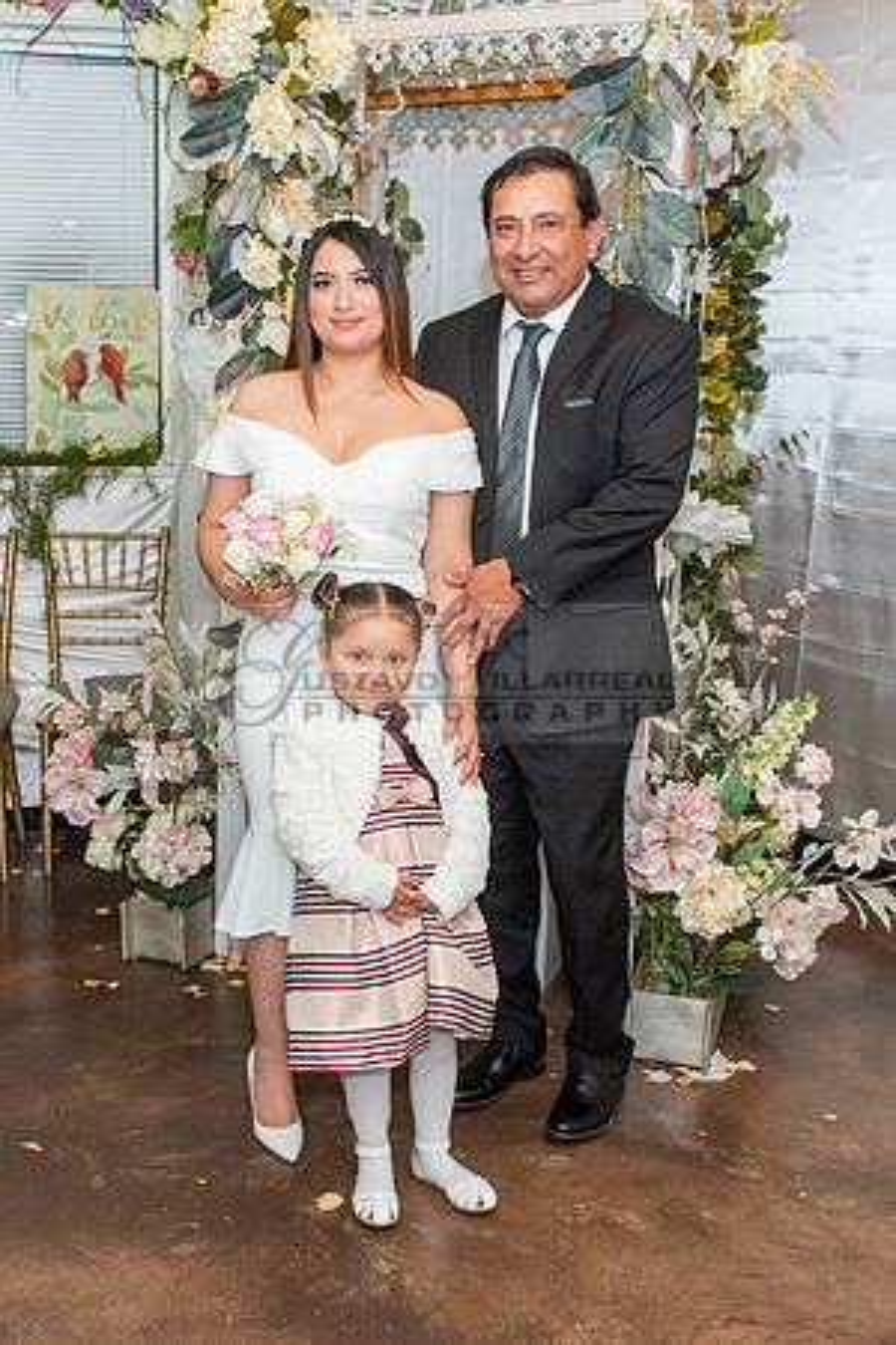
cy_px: 738
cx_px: 386
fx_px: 1473
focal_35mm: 39
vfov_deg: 49.0
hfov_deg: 33.8
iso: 1600
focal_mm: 24
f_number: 4.5
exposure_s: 1/125
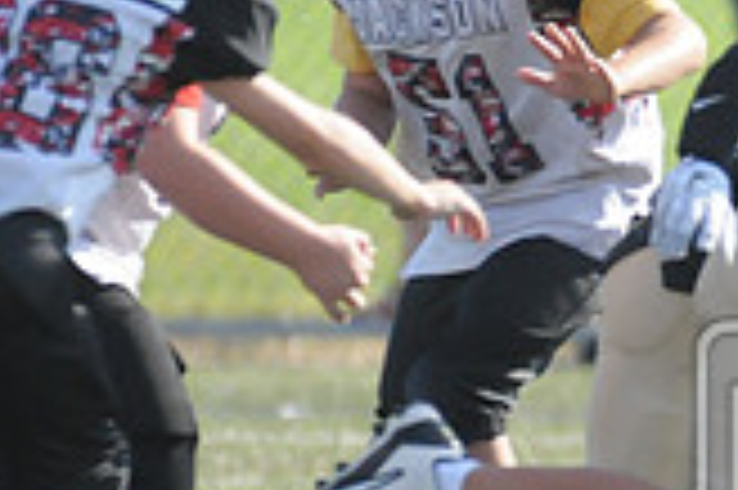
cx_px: 1233
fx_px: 30371
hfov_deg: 1.4
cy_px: 488
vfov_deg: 0.9
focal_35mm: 1483
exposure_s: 1/4000
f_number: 4
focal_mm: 280
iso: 1600
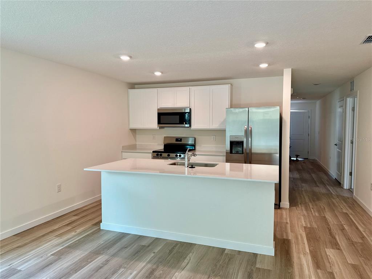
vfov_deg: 56.8
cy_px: 140
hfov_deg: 71.6
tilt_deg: -2.1
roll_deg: -0.6
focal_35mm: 24
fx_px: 258
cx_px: 186
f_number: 1.78
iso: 100
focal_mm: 6.76
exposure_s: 1/129
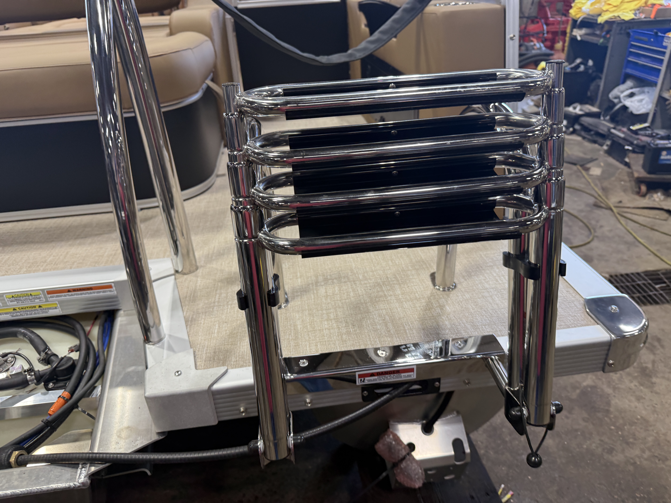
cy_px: 252
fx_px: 465
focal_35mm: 24
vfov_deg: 56.8
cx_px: 336
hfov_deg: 71.6
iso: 100
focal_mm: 6.76
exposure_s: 1/120
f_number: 1.78
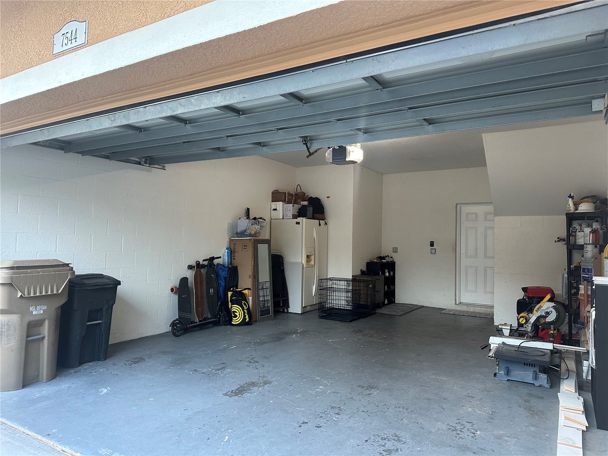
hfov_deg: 71.6
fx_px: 422
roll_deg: -1.2
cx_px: 304
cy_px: 228
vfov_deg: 56.8
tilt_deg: +3.1
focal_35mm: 24
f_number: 1.78
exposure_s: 1/60
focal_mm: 6.86
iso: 200
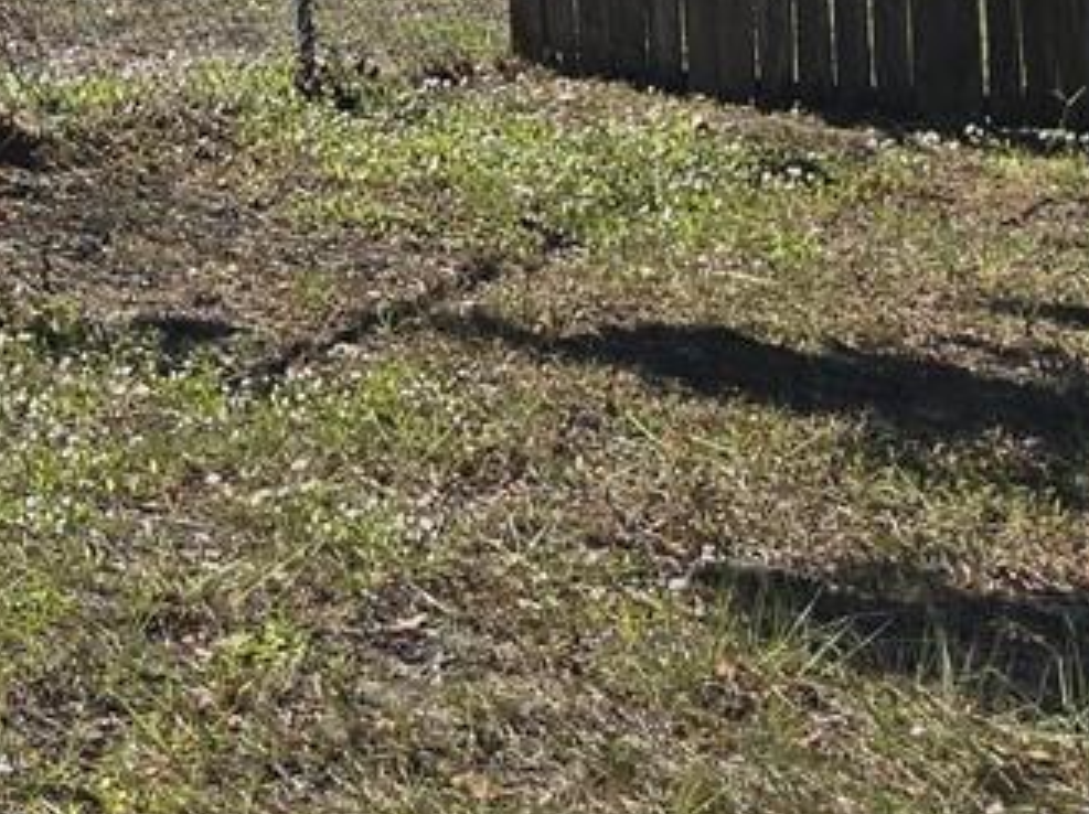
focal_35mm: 112
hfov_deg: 15.0
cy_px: -549
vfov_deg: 12.3
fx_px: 3520
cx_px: -927
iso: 12
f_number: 1.7
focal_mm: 6.3
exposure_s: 1/989
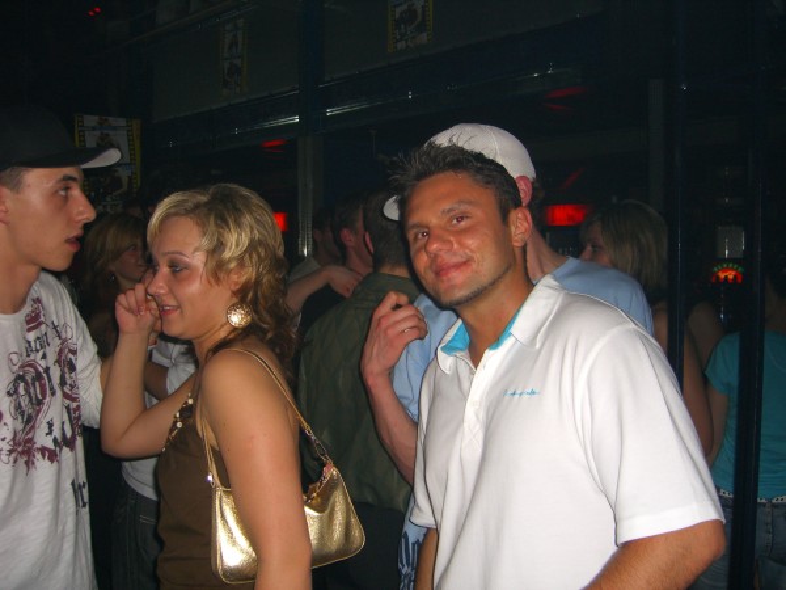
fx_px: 863
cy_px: 295
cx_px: 393
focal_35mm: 38
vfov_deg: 37.7
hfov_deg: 49.0
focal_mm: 7.9
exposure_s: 1/60
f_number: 2.8
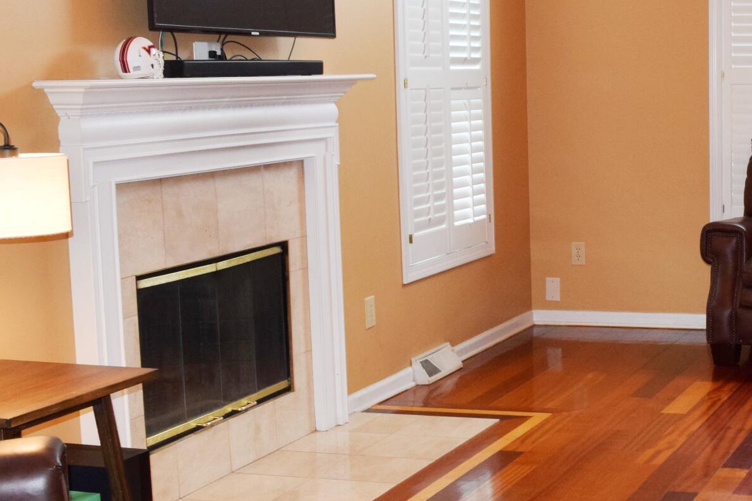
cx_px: 761
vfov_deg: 20.0
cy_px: 216
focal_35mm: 68
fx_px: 1420
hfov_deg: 27.8
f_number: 5
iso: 800
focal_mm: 18
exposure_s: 1/100
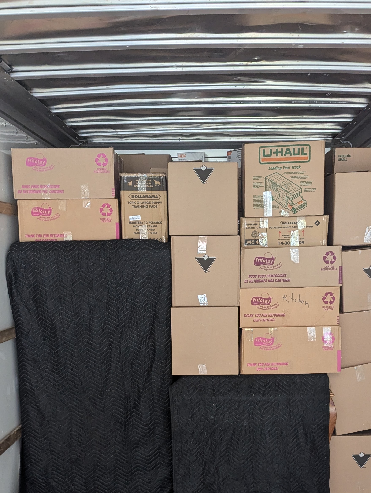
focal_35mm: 42
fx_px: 599
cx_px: 210
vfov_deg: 43.6
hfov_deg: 34.4
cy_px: 355
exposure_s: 1/365
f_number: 1.85
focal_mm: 6.81
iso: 1025
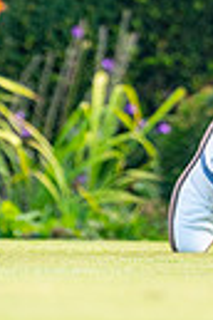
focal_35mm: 1565
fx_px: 13888
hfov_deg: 0.9
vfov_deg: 1.3
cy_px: -231
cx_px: 317
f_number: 4
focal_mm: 300
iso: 320
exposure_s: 1/800
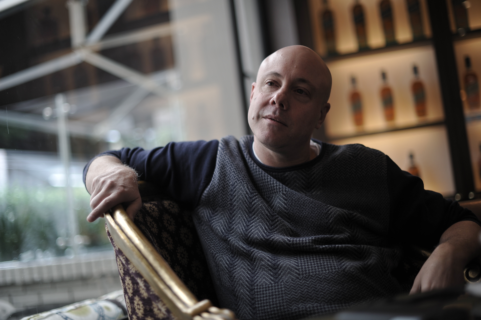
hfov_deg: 39.6
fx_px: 668
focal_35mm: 50
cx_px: 240
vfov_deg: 27.0
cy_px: 160
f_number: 1.6
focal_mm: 50
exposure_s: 1/800
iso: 500
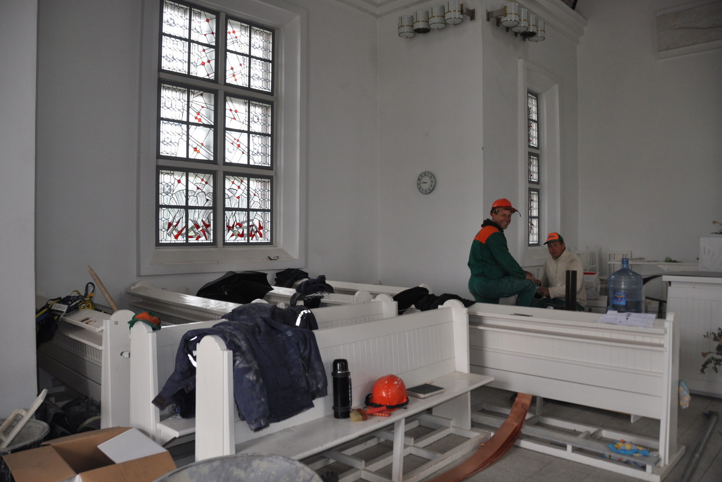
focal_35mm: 27
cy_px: 241
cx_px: 361
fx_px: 541
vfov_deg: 47.9
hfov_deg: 67.4
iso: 400
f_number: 3.5
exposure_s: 1/160
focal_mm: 18
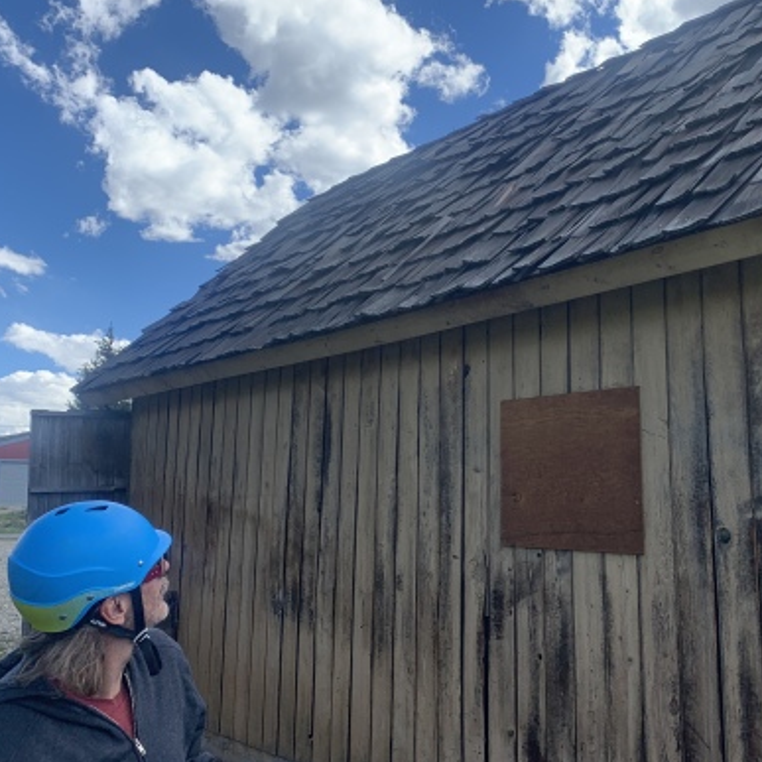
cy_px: 329
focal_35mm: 38
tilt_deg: +12.1
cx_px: 508
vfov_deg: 43.8
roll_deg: +0.8
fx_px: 946
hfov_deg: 43.2
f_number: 1.8
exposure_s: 1/972
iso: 25
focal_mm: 4.25
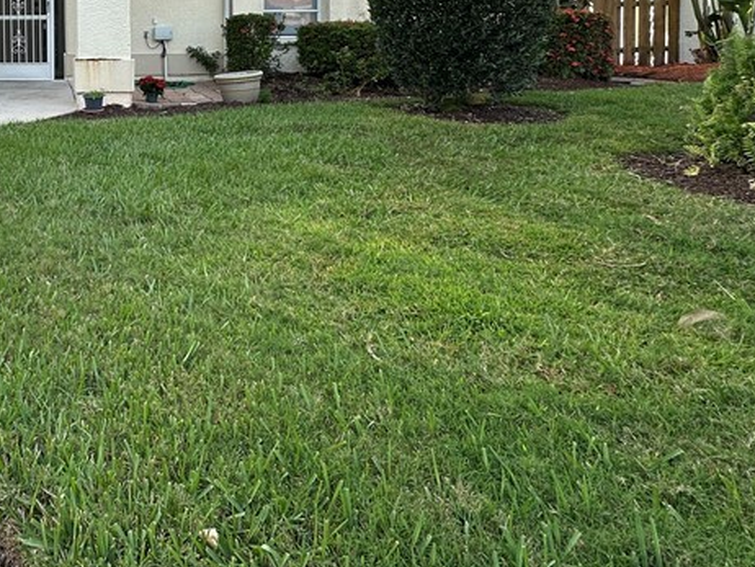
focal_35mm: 31
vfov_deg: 41.9
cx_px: 41
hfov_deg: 50.0
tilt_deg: -0.7
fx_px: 676
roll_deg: +0.1
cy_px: 59
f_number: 2.2
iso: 40
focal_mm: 2.22
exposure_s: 1/506
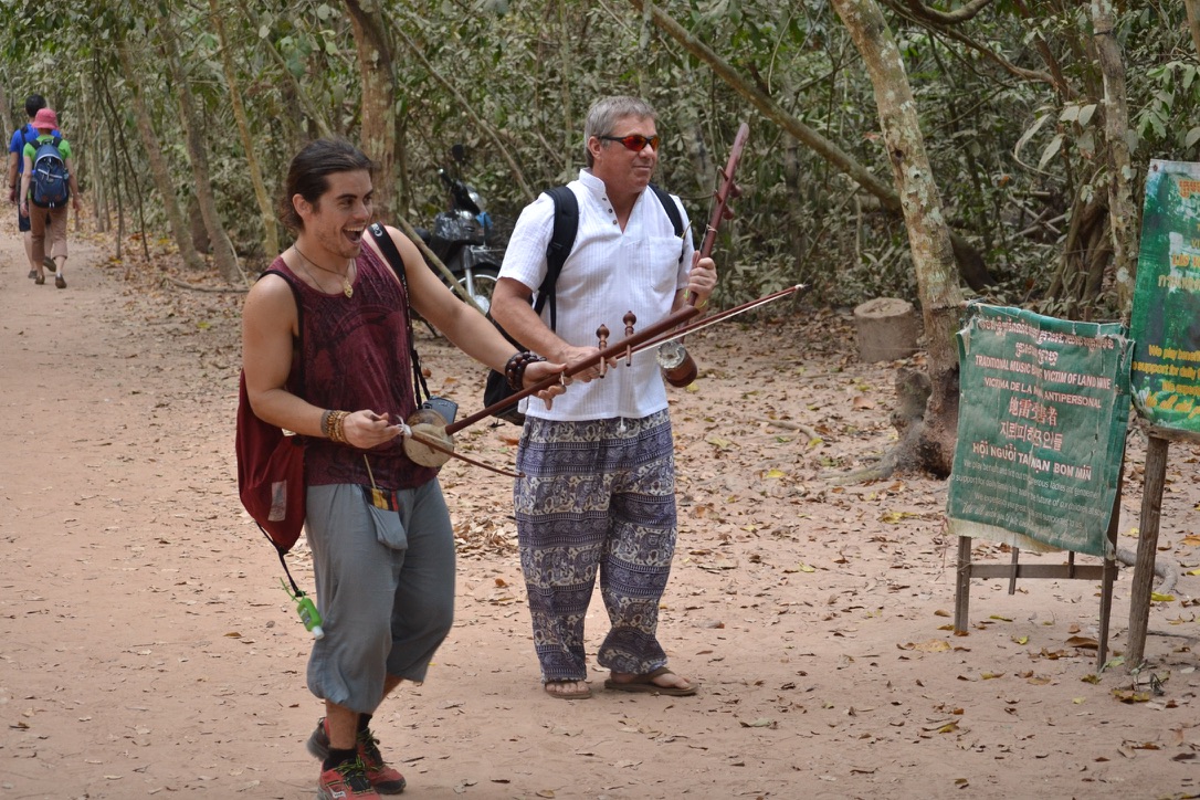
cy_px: 400
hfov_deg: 24.6
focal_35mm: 82
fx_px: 2750
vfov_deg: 16.6
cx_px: 600
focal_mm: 55
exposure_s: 1/200
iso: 800
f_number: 5
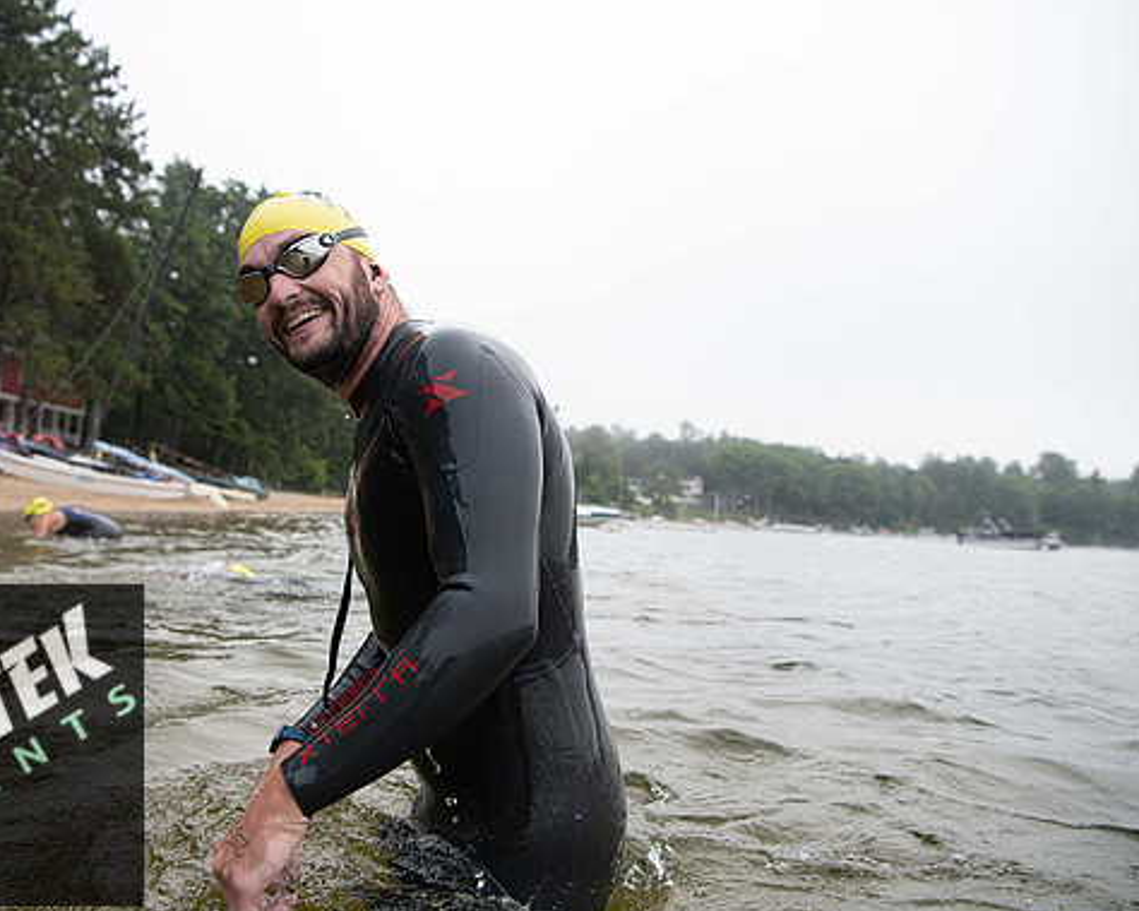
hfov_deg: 57.0
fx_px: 1045
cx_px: 500
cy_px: 460
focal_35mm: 31
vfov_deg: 47.1
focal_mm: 27
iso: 500
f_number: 4
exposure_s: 1/640
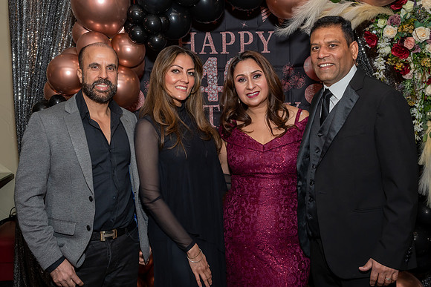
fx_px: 526
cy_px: 125
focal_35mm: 44
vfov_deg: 30.6
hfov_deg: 44.6
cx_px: 211
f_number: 9
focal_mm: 26
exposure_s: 1/250
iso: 640
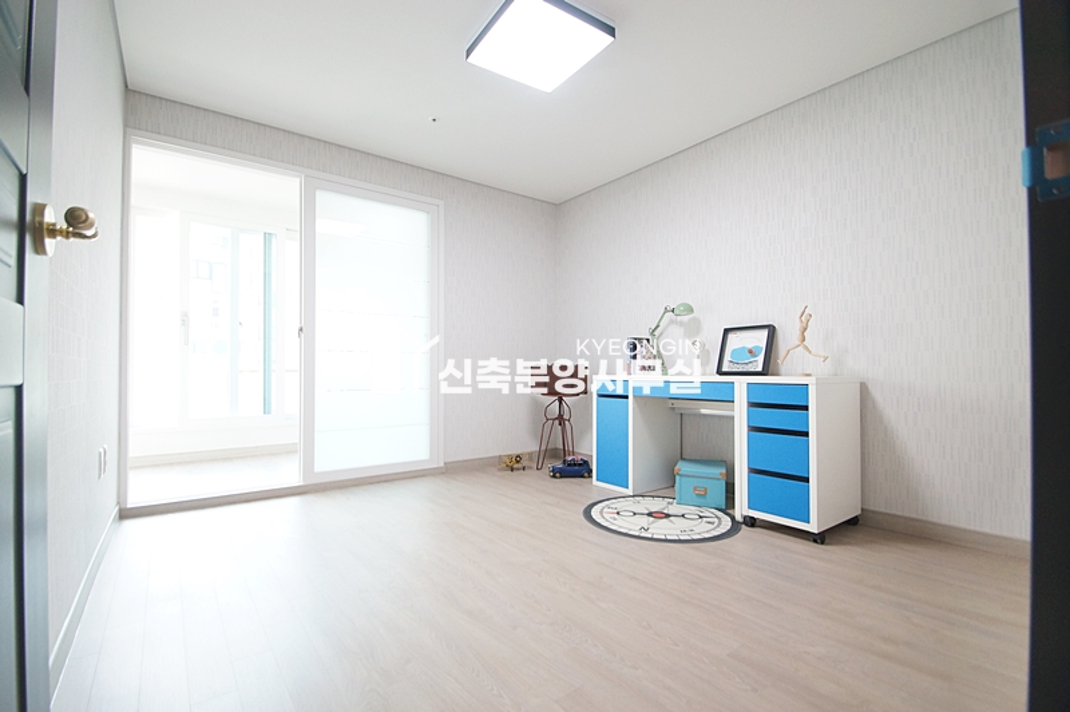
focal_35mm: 15
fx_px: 445
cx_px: 535
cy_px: 356
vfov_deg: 77.2
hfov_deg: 100.4
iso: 800
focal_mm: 10
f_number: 4
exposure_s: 1/80
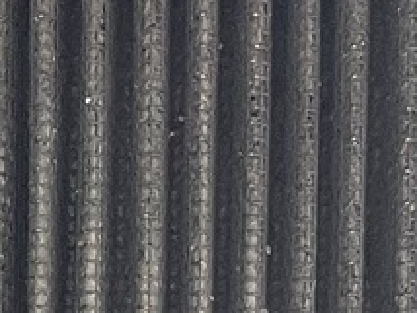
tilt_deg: -1.1
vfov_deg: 7.0
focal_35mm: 194
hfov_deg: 10.2
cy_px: 853
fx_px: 2340
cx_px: 249
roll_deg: -2.0
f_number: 1.6
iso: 125
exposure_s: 1/89
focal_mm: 4.2
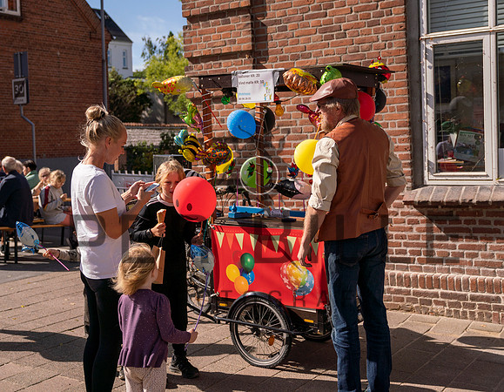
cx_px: 250
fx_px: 693
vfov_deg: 31.5
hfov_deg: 40.0
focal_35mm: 47
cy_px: 166
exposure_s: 1/3200
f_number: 3.5
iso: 125
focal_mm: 36
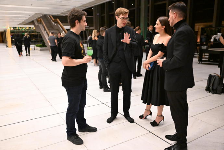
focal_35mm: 30
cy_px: 75
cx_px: 112
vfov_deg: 43.6
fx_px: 187
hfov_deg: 61.9
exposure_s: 1/1250
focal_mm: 30
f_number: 2.8
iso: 16000
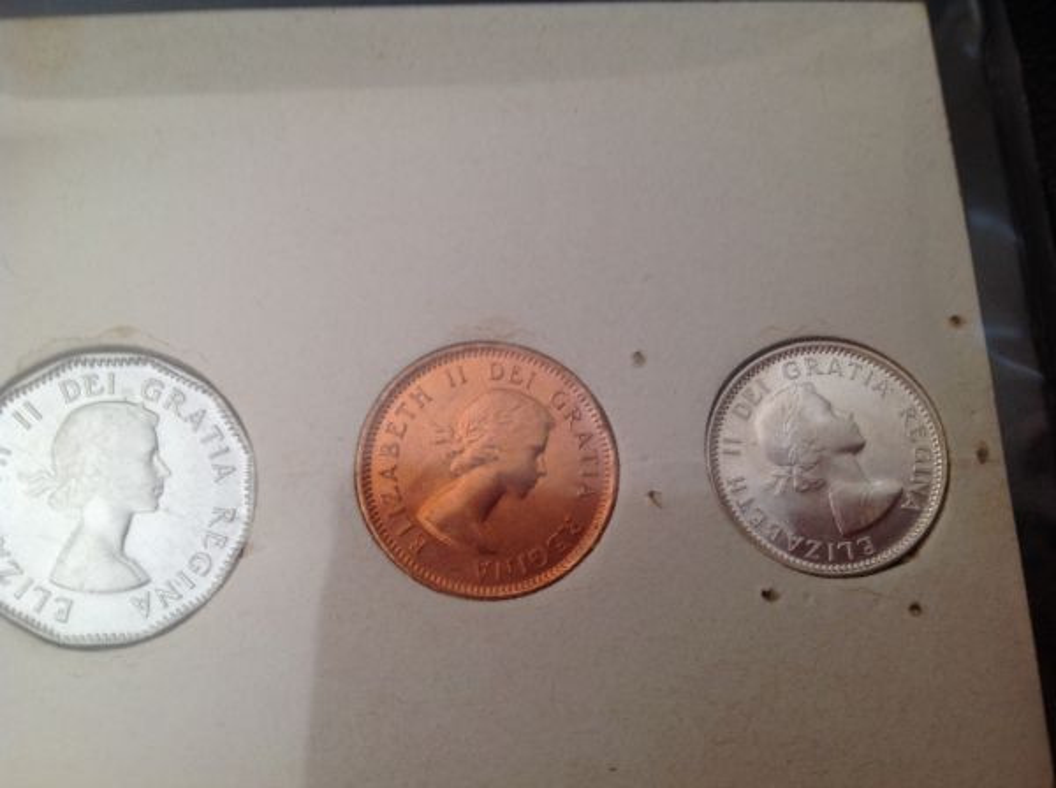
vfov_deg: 40.6
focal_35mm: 35
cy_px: 394
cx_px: 528
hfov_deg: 52.7
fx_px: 1066
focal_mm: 4.28
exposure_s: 1/15
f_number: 2.4
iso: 64
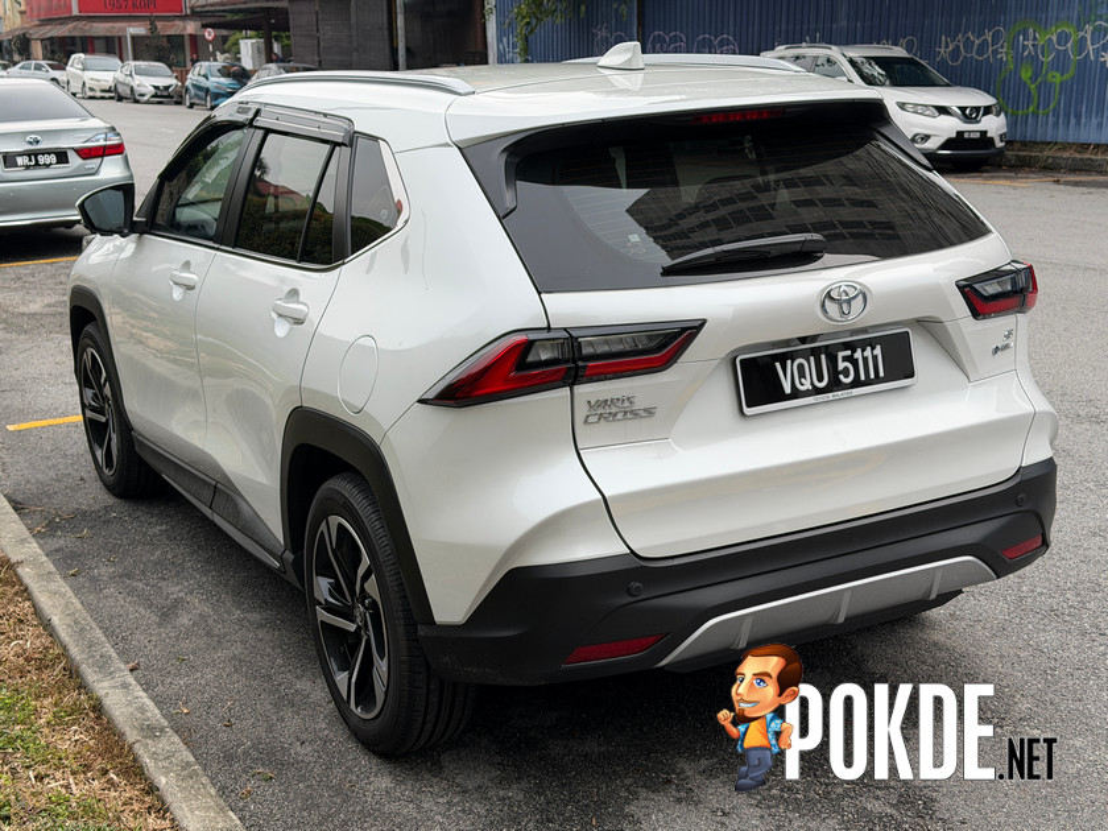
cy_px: 416
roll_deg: +1.5
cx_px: 554
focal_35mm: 48
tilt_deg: -13.3
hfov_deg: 39.7
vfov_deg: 30.3
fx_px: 1536
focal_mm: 6.76
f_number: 1.78
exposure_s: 1/837
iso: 64
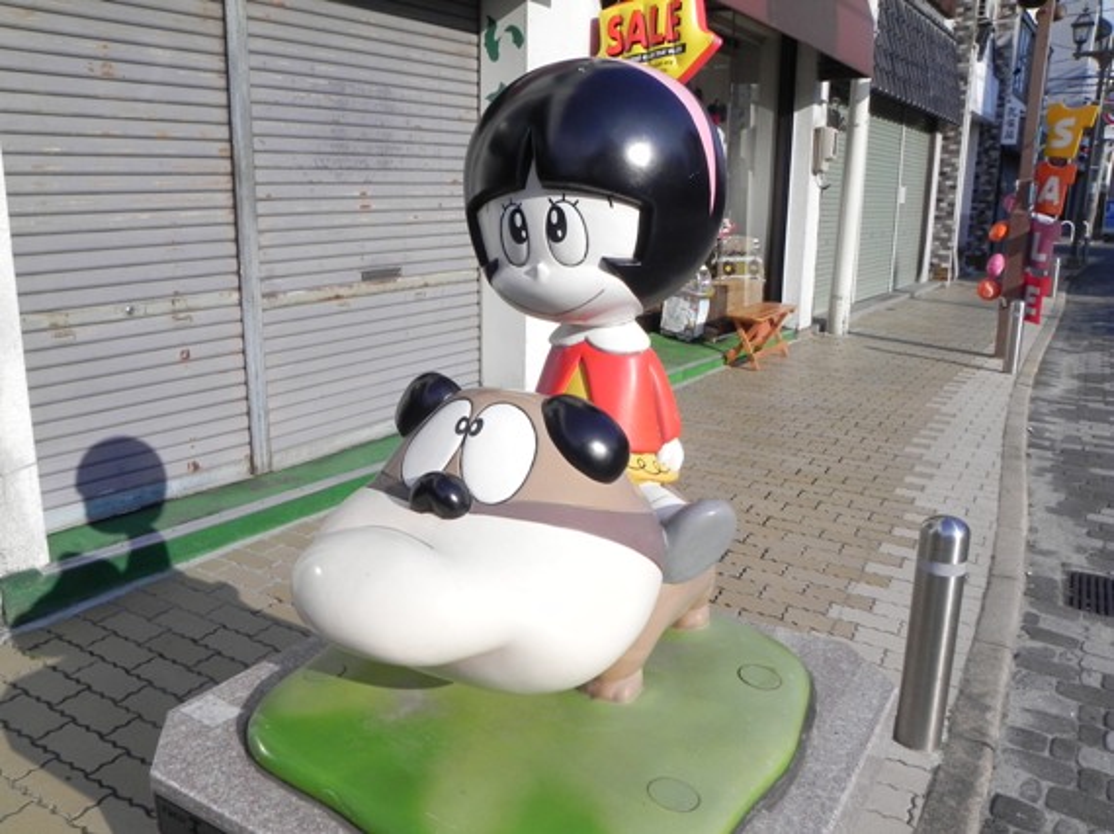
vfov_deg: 48.2
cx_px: 557
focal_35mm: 29
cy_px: 417
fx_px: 933
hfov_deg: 61.7
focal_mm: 5.2
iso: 160
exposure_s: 1/471
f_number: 8
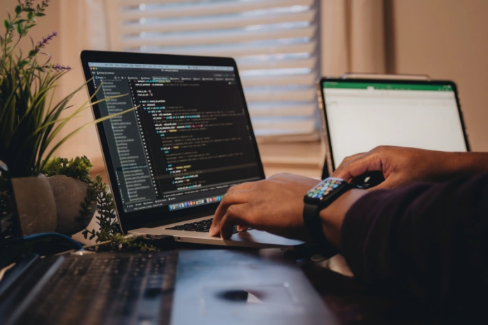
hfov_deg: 28.8
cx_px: 244
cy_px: 162
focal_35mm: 70
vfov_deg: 19.5
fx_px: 949
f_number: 4.5
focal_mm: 70
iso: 320
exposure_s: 1/25
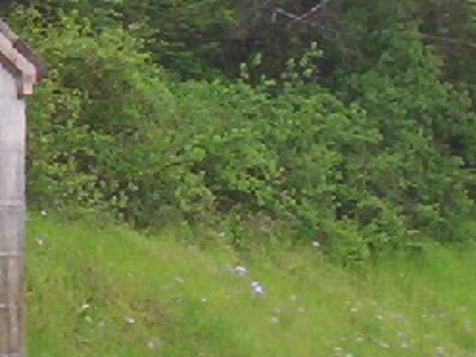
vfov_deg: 6.1
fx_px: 3341
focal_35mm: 243
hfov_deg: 7.9
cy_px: -36
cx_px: -382
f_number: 3.16
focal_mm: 7.88
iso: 100
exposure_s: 1/449
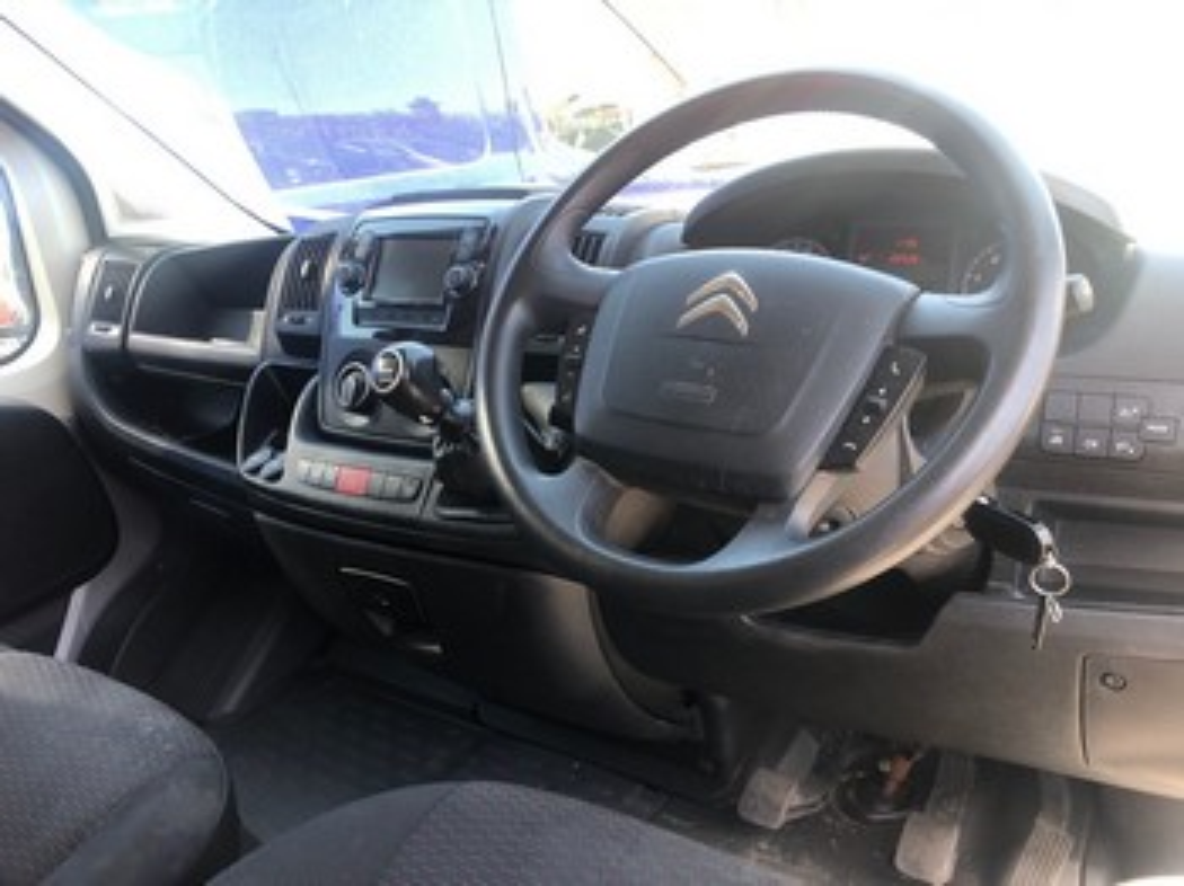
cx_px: 592
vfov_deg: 49.7
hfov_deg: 63.5
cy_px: 443
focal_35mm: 28
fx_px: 957
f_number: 1.8
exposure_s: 1/120
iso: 64
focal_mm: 4
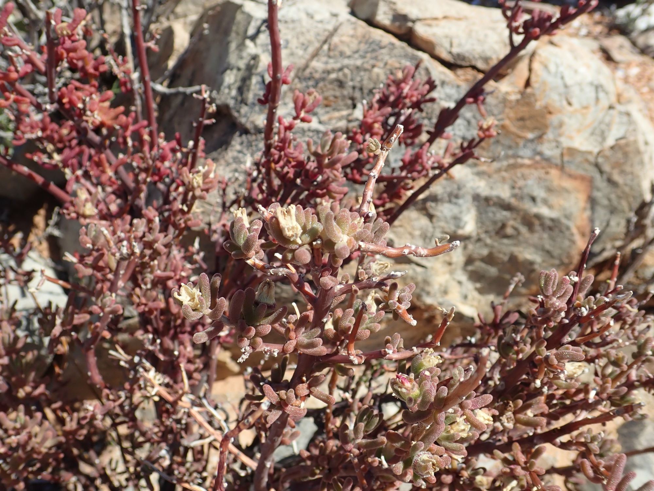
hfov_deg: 60.0
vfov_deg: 46.8
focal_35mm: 30
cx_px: 327
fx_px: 567
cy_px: 246
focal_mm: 5.5
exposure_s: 1/800
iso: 100
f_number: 3.2
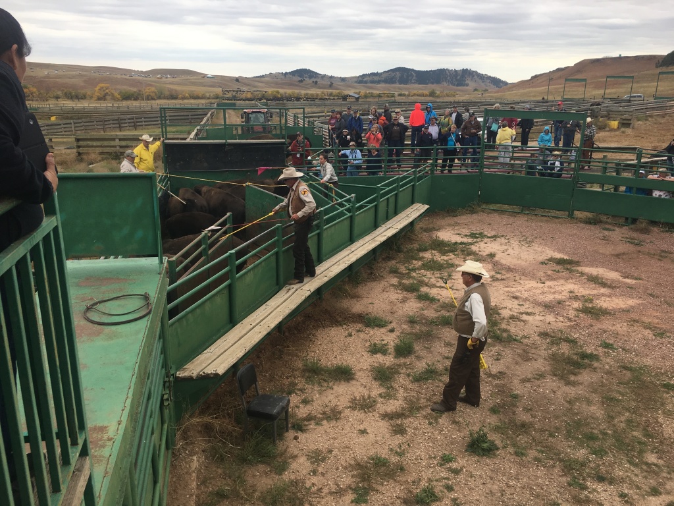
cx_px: 337
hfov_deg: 61.7
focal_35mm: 29
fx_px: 565
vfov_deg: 48.2
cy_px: 253
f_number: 2.2
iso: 25
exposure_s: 1/333
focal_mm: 4.15
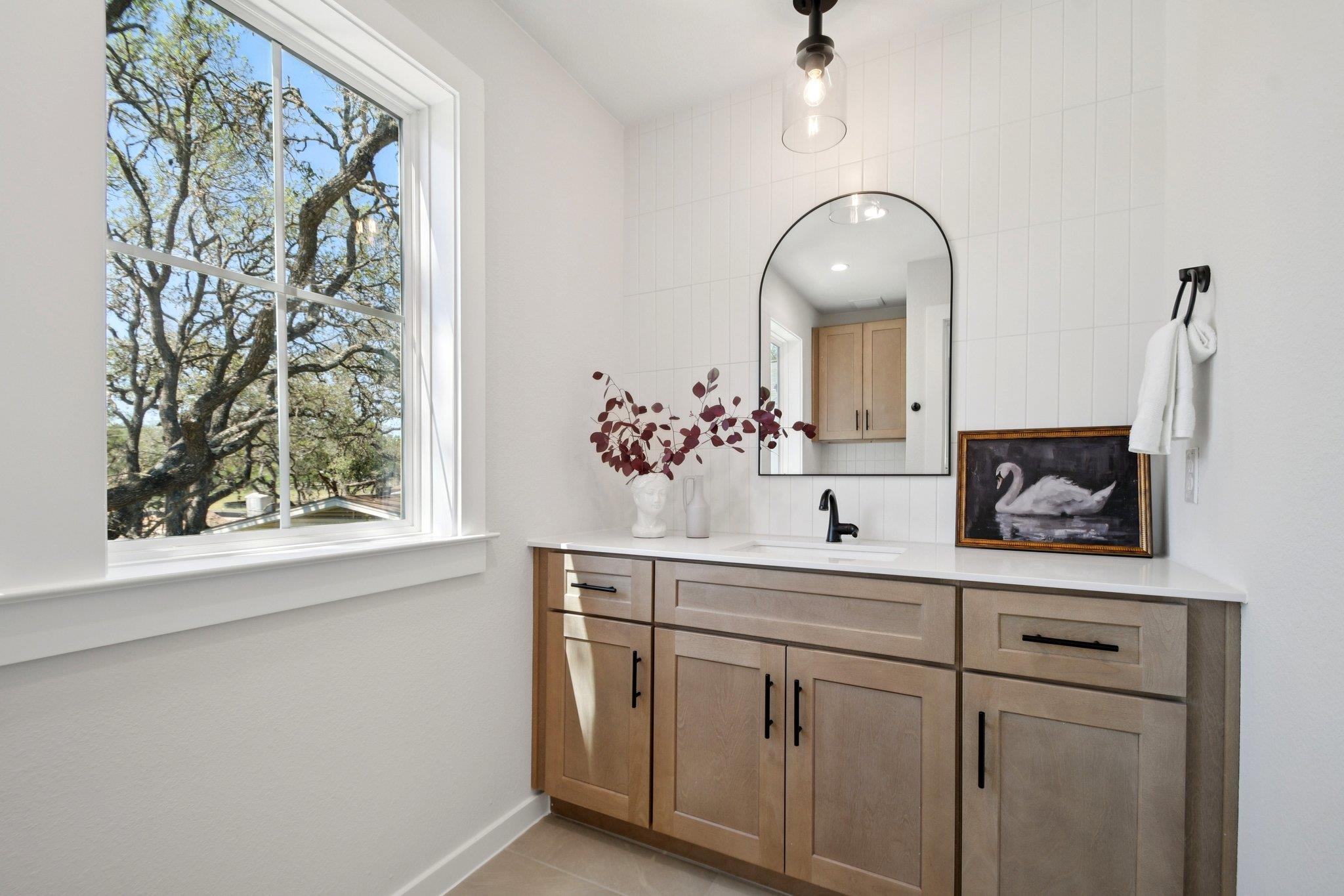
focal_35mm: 15
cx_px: 672
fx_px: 560
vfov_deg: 77.3
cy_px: 448
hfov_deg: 100.4
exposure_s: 1/60
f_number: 8
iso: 400
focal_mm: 10
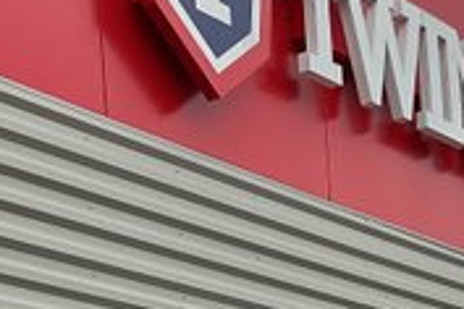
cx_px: 260
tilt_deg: +4.7
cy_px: 542
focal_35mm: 123
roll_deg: +3.3
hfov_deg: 16.6
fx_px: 1585
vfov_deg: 10.5
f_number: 1.8
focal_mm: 3
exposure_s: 1/1490
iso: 25
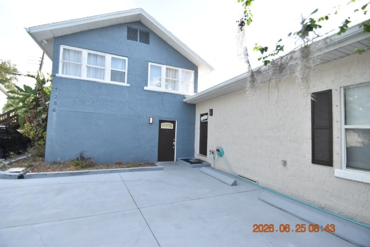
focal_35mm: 15
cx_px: 185
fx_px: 154
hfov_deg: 100.4
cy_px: 124
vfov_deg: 77.3
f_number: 3.5
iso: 800
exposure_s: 1/2000
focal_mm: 10
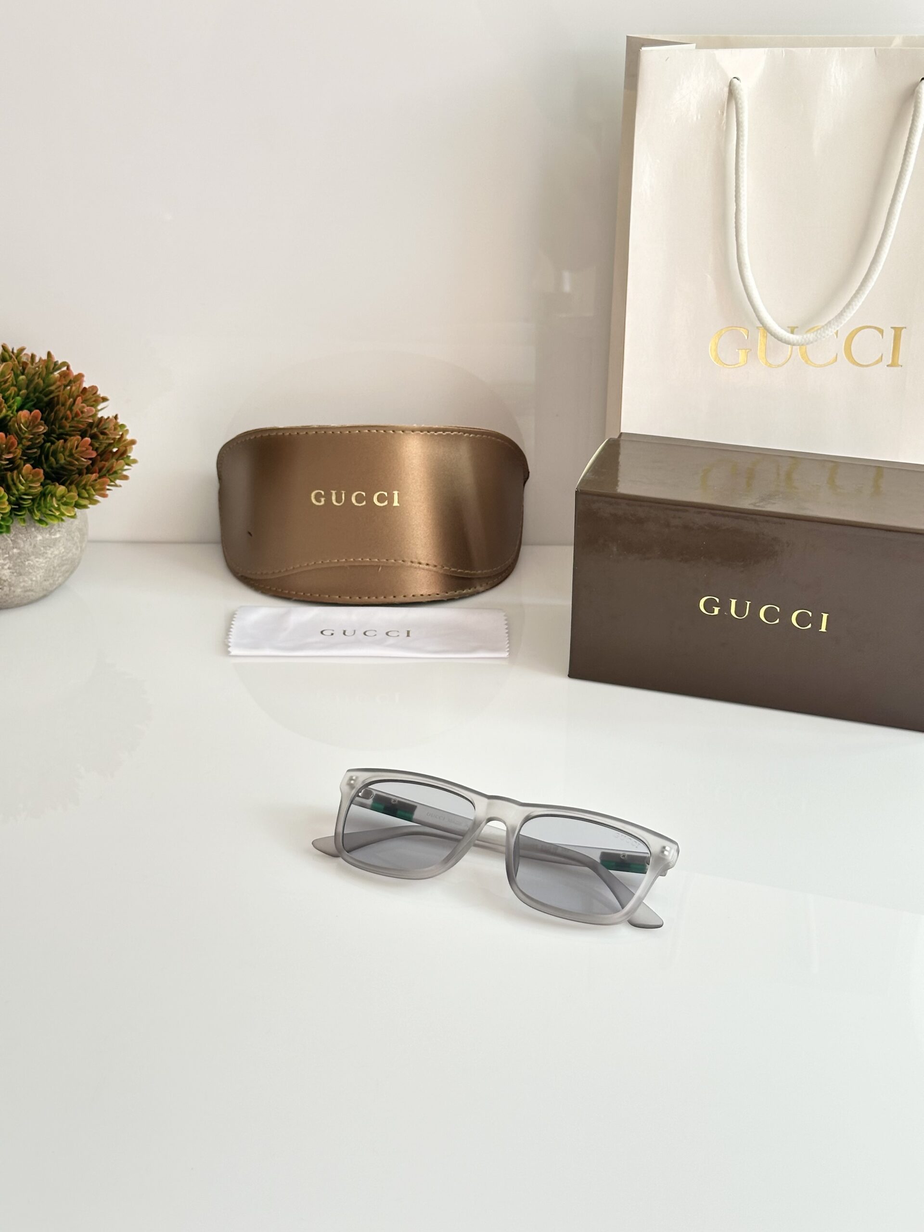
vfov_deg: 39.7
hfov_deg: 30.3
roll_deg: -0.7
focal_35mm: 48
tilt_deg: -26.2
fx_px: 1708
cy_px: 616
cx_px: 462
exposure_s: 1/69
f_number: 1.78
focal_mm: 6.86
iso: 80
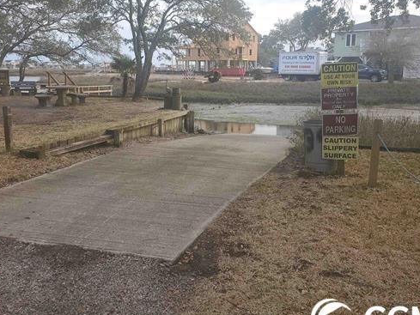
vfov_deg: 41.7
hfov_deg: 53.9
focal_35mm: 34
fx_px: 413
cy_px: 134
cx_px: 208
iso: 50
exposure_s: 1/450
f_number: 2.4
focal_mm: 4.3
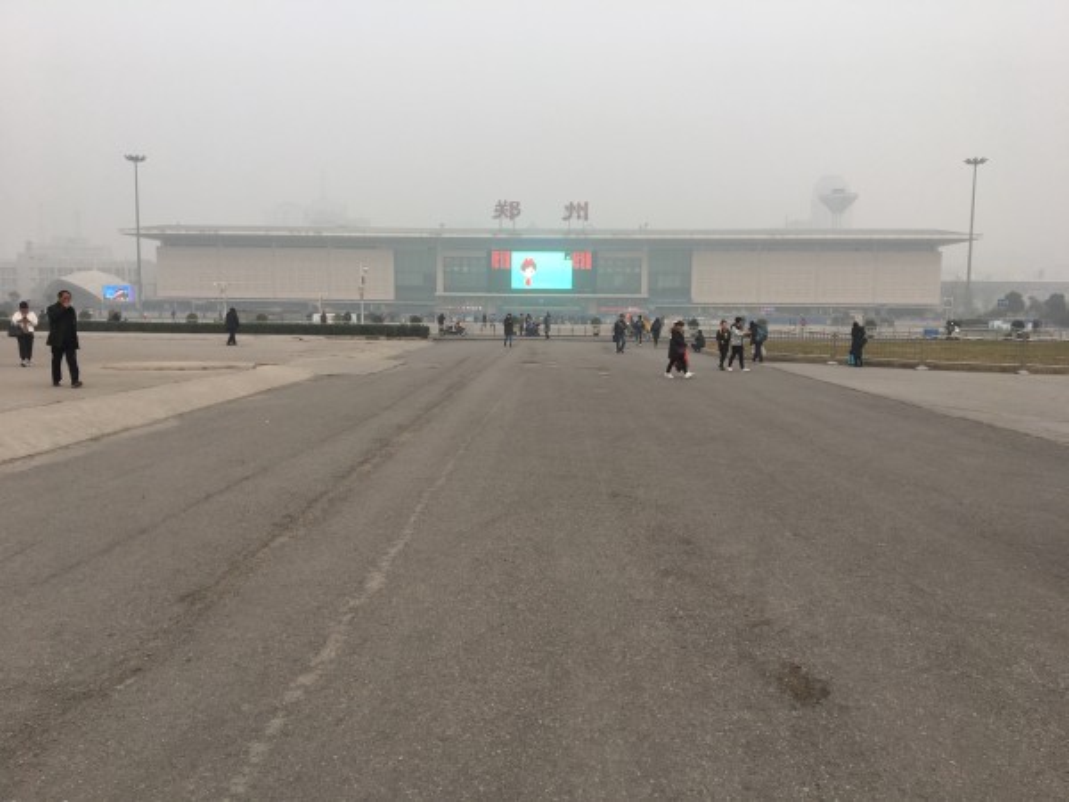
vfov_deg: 48.2
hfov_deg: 61.7
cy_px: 401
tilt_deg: -3.3
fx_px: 896
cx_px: 534
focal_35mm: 29
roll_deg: -0.1
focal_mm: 4.15
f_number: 2.2
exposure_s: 1/156
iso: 25
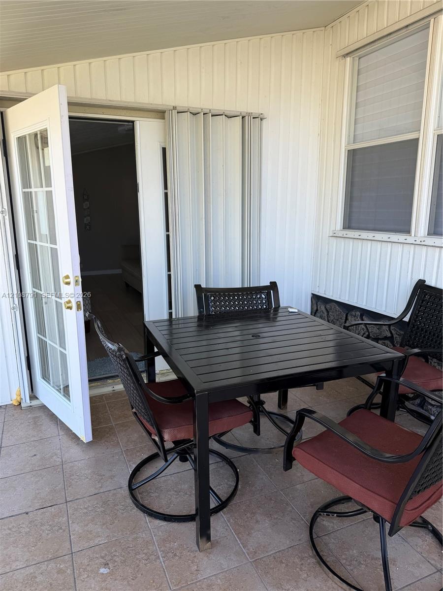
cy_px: 296
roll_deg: +1.0
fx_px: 410
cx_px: 222
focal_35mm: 24
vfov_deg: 71.6
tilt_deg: -10.7
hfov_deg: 56.8
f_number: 1.78
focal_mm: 6.76
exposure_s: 1/464
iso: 80
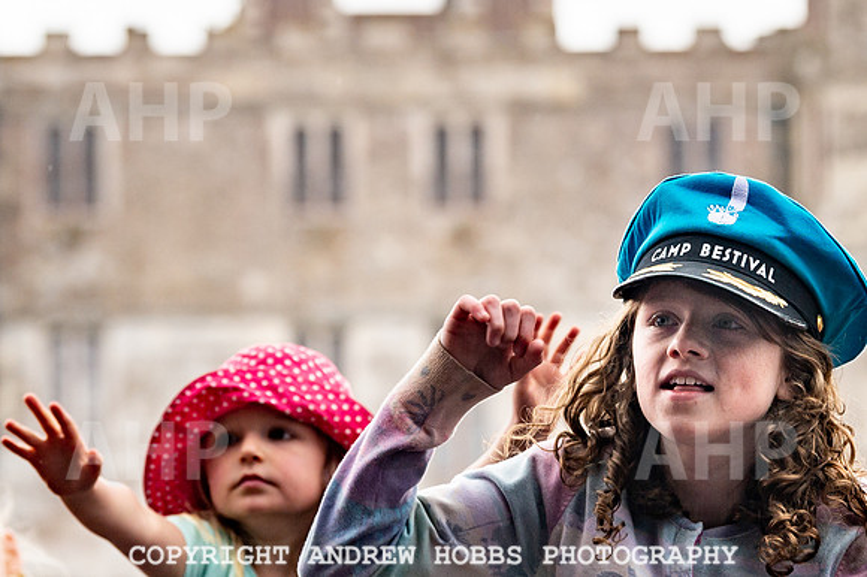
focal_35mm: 307
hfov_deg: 6.7
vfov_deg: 4.5
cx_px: 675
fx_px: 7392
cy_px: 170
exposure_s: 1/500
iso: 100
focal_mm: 125
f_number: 5
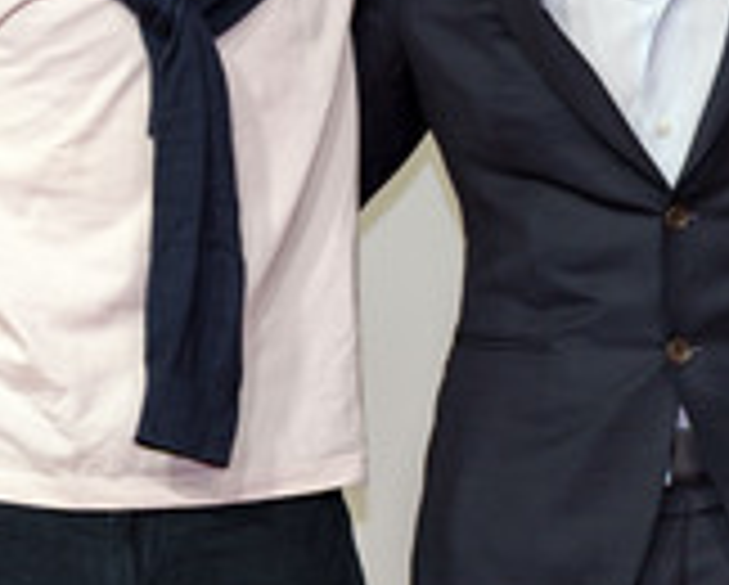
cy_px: 27
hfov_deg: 10.2
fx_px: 4061
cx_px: 506
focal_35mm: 188
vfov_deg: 8.2
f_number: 3.5
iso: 320
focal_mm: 72
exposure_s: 1/250
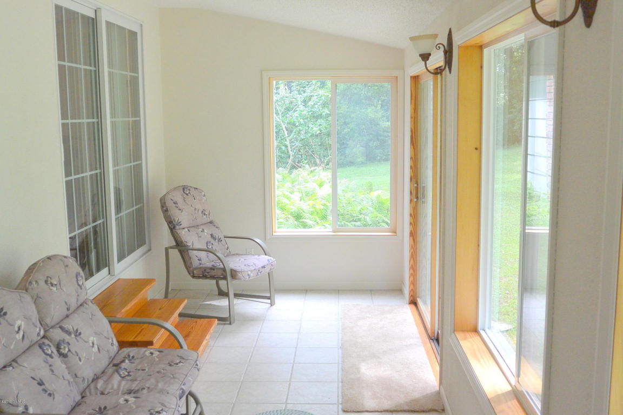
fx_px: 640
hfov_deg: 51.9
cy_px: 208
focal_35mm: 37
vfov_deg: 35.9
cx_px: 312
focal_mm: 14
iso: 400
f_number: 4
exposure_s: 1/80
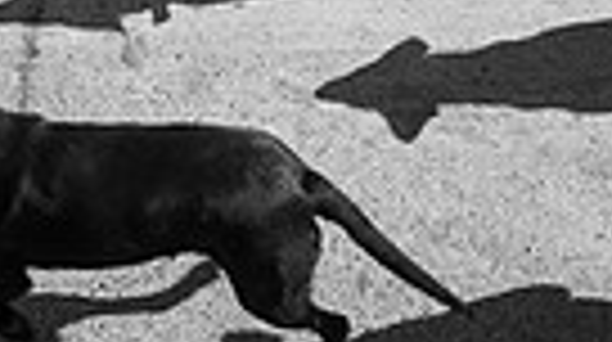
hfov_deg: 17.7
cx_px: 184
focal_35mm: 121
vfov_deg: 9.1
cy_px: -448
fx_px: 1960
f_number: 11
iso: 320
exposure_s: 1/210
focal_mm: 18
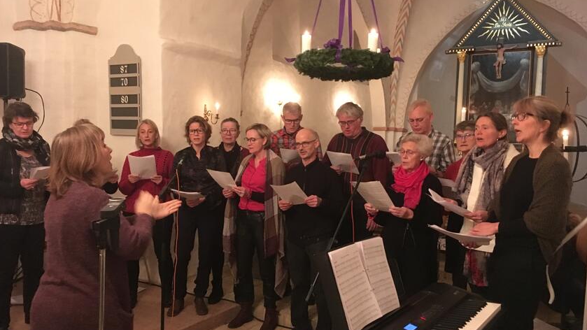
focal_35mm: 32
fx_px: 498
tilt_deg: -5.9
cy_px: 171
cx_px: 292
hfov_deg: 61.0
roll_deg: -0.5
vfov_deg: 36.7
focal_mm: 4.15
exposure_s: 1/17
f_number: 2.2
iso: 320
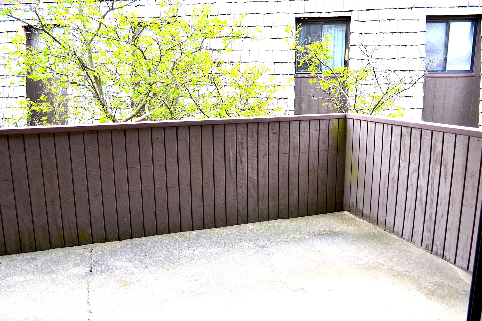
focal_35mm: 30
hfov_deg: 61.9
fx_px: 402
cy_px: 160
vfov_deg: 43.6
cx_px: 241
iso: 400
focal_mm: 20
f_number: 5
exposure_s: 1/80
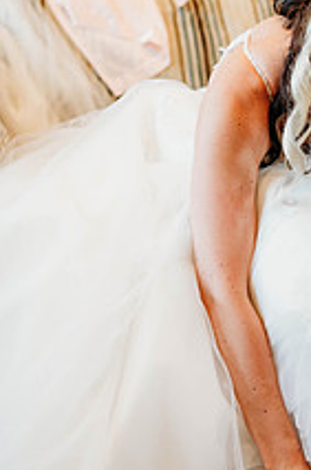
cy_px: 221
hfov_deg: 17.9
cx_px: 312
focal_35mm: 74
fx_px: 964
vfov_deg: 27.4
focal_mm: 35
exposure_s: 1/400
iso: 400
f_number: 1.8
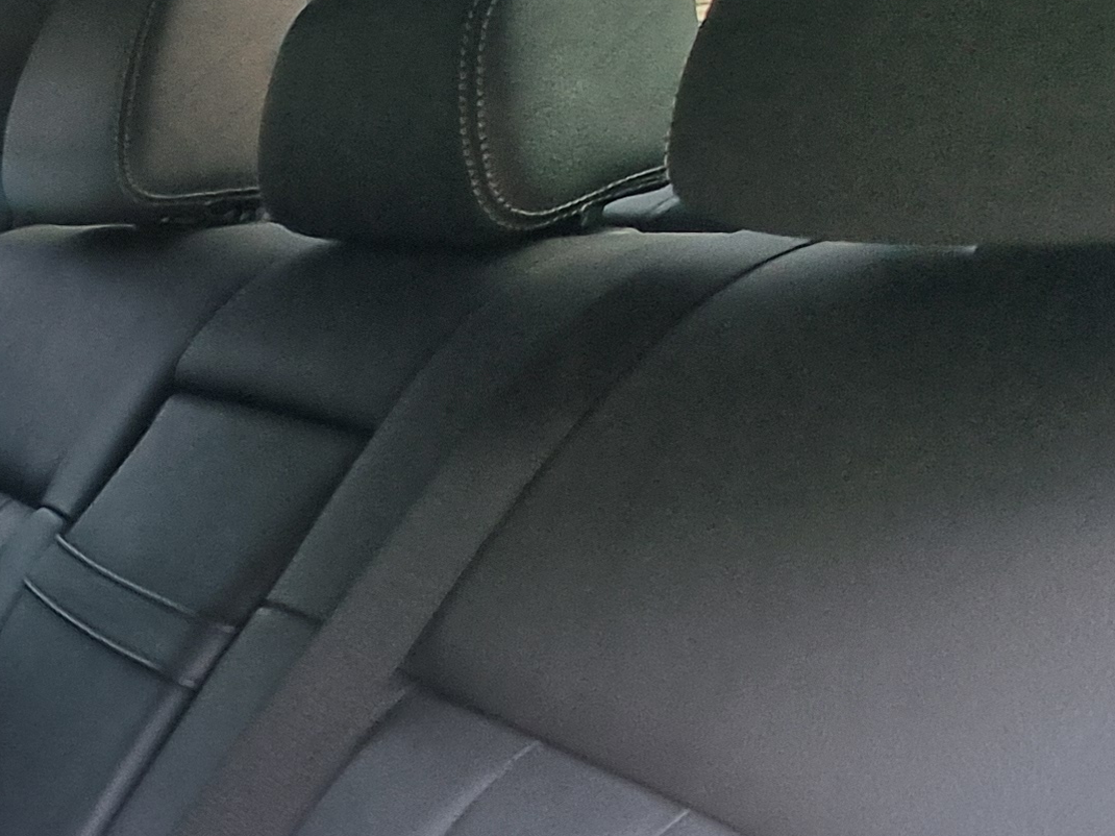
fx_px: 1578
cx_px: -577
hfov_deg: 26.9
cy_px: 1043
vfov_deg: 26.0
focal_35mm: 49
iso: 50
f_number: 2.2
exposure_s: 1/60
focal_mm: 2.2
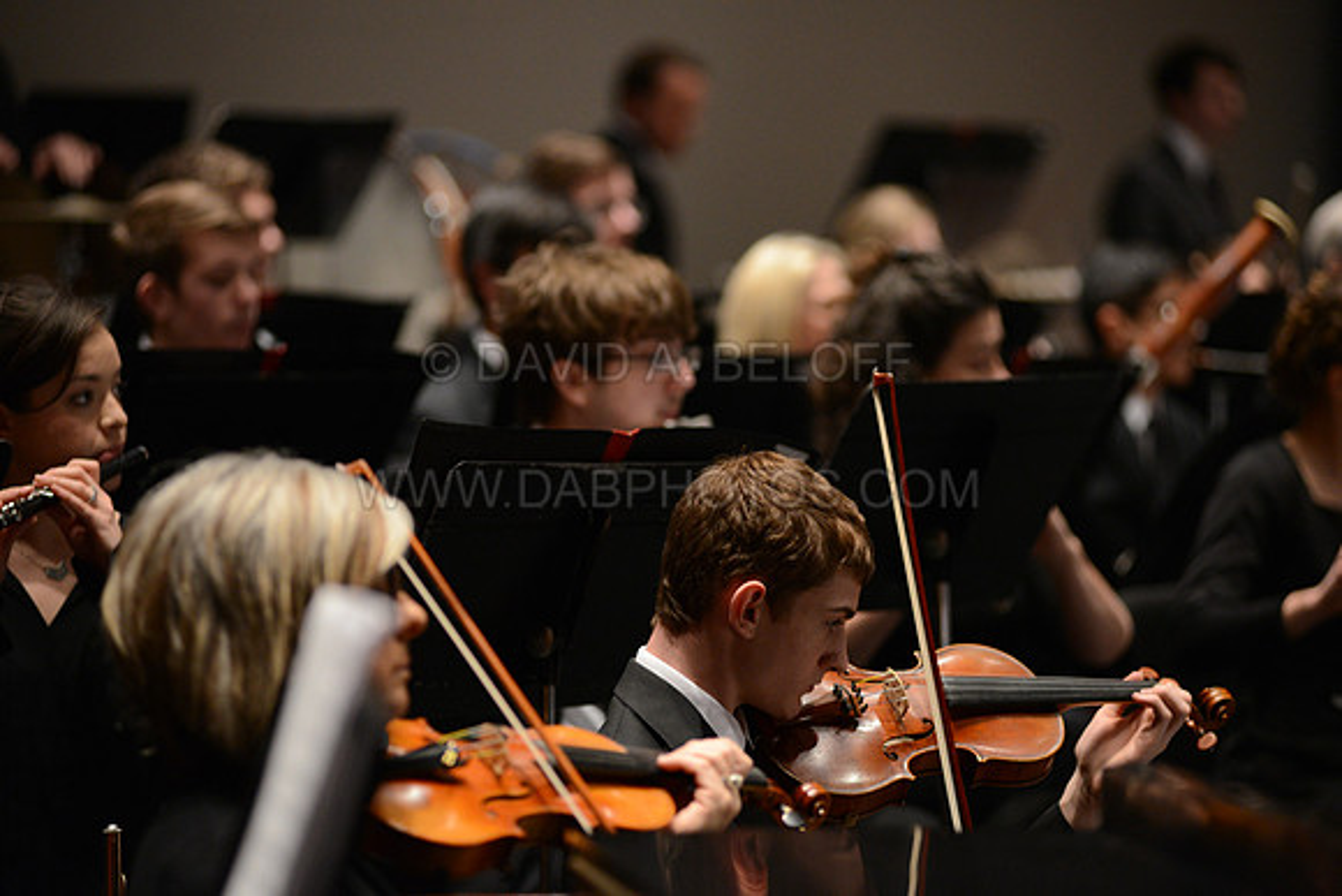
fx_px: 5779
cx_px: 671
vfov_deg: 8.9
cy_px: 448
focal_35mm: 155
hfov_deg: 13.2
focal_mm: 155
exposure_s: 1/250
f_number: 2.8
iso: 3200
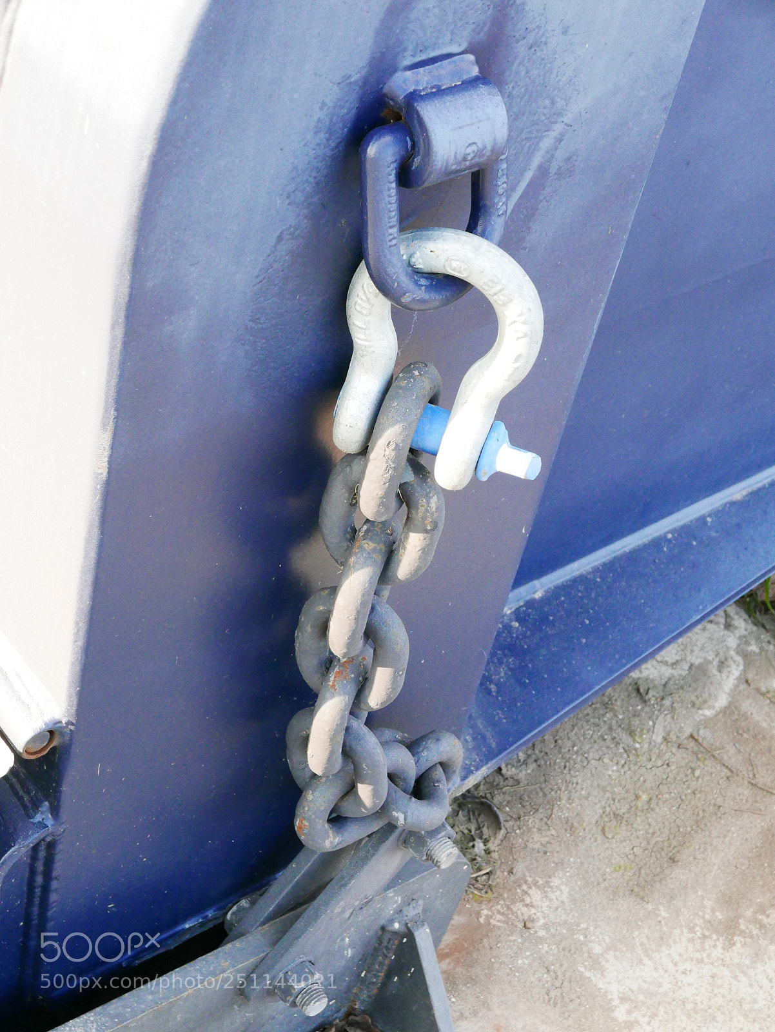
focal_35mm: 72
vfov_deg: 27.0
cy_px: 516
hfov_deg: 20.5
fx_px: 2147
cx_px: 388
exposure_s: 1/125
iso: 1000
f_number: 9
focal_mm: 32.6
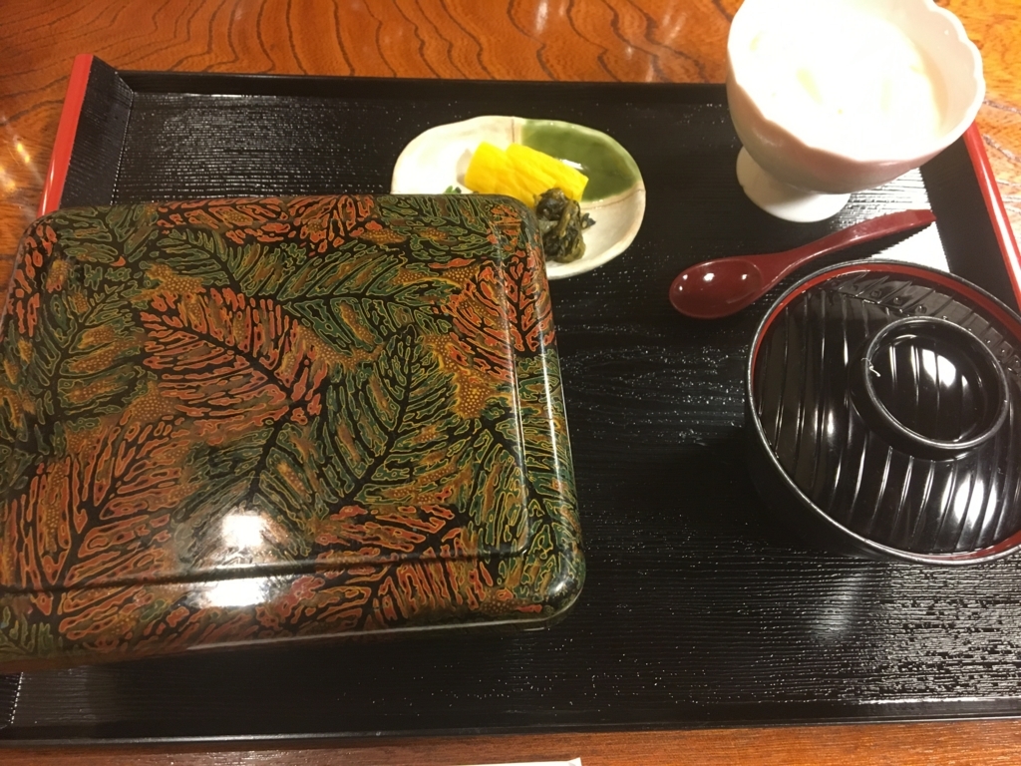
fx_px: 855
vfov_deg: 48.2
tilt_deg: -64.8
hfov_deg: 61.7
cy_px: 383
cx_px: 510
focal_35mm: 29
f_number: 2.2
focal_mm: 4.15
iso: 200
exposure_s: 1/24
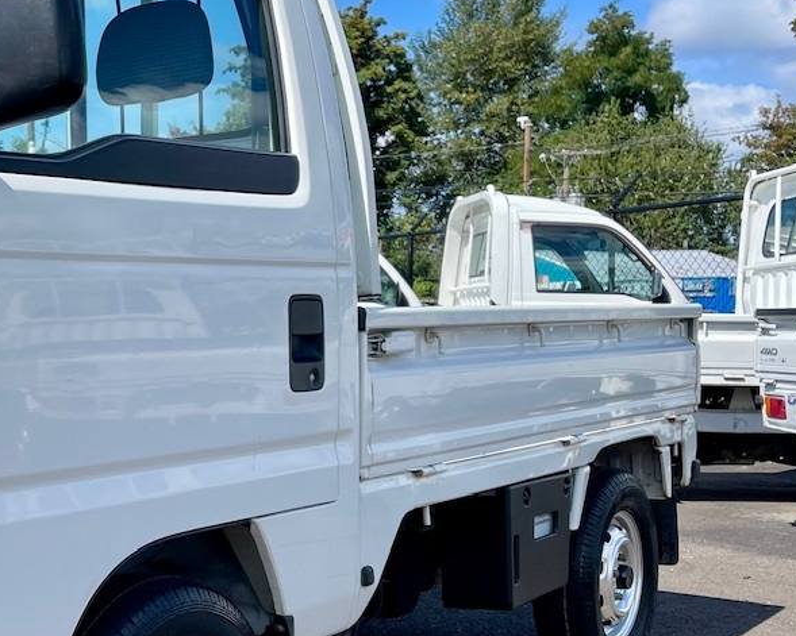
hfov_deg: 32.7
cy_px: 379
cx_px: 14
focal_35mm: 53
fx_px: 1248
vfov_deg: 28.5
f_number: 1.6
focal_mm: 5.1
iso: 32
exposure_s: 1/3448
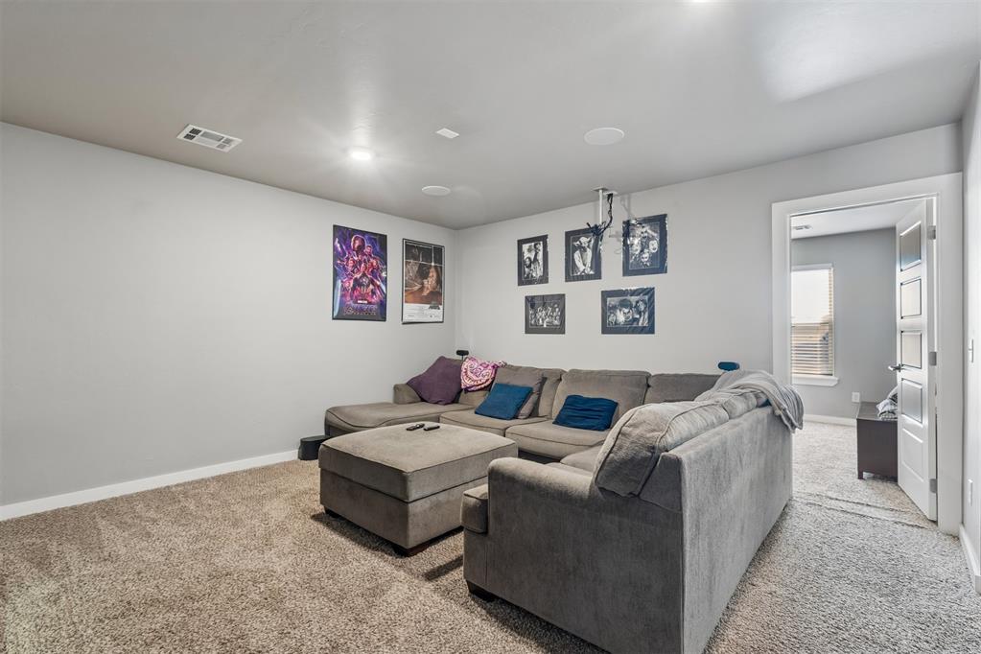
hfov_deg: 96.7
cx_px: 490
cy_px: 327
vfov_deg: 73.7
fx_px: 436
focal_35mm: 16
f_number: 8
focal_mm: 16
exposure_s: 1/2
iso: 200
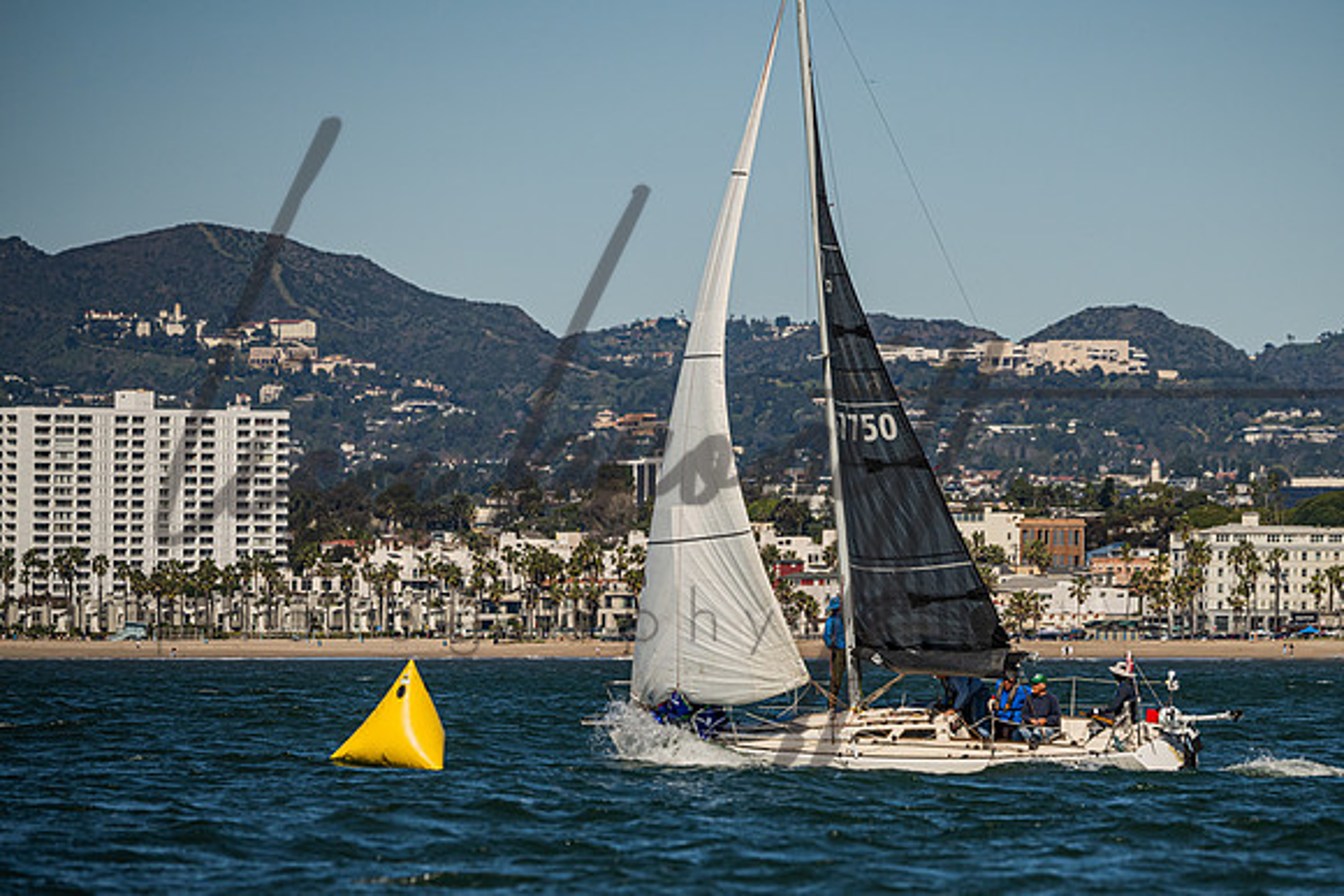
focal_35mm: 326
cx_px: 819
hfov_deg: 6.3
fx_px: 12177
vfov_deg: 4.2
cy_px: 577
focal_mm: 250
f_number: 5.6
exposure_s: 1/6400
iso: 400
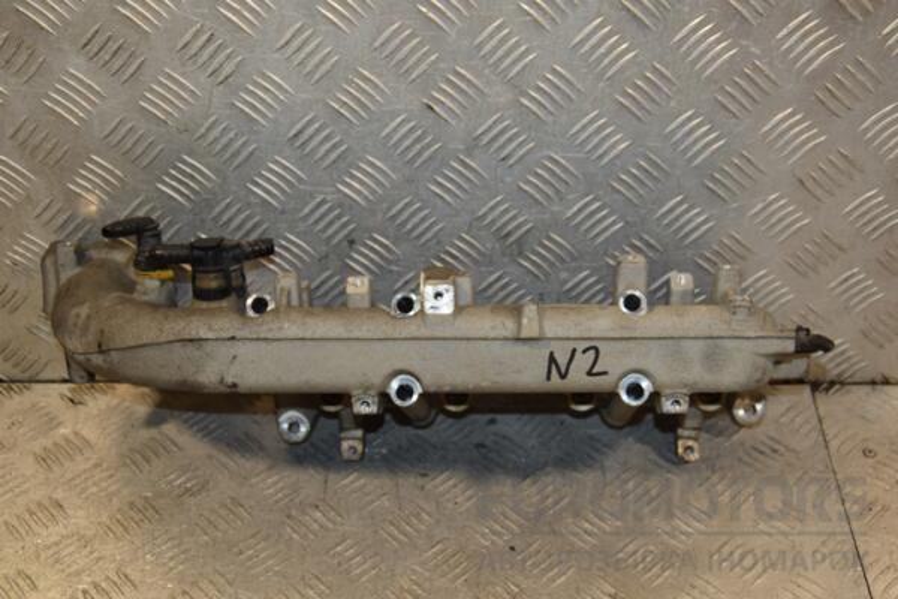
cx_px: 449
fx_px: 1197
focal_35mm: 48
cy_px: 300
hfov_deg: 41.1
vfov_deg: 28.1
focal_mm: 32
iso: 800
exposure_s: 1/200
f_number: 5
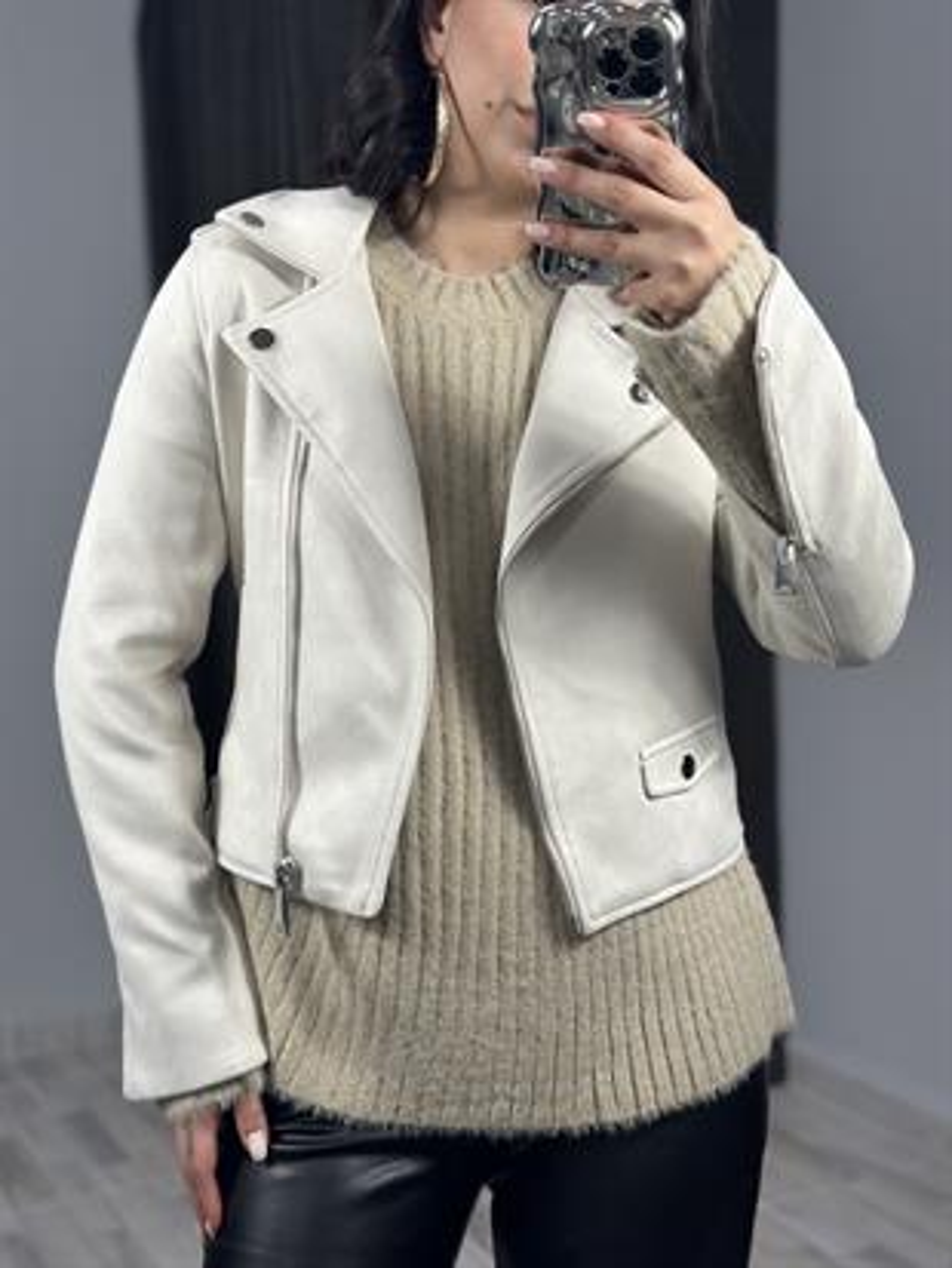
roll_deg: +3.6
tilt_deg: -30.1
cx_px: 476
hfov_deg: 30.3
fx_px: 1759
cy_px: 634
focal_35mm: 48
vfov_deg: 39.6
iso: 80
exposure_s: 1/123
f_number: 1.78
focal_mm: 6.86
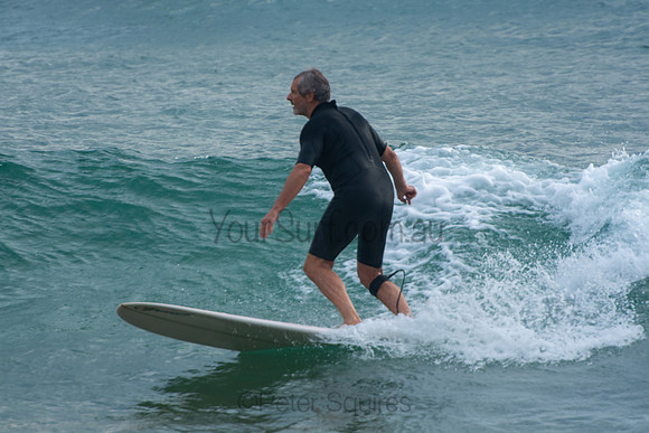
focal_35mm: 600
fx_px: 10819
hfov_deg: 3.4
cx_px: 324
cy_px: 216
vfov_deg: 2.3
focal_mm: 400
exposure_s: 1/400
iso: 280
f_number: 5.6
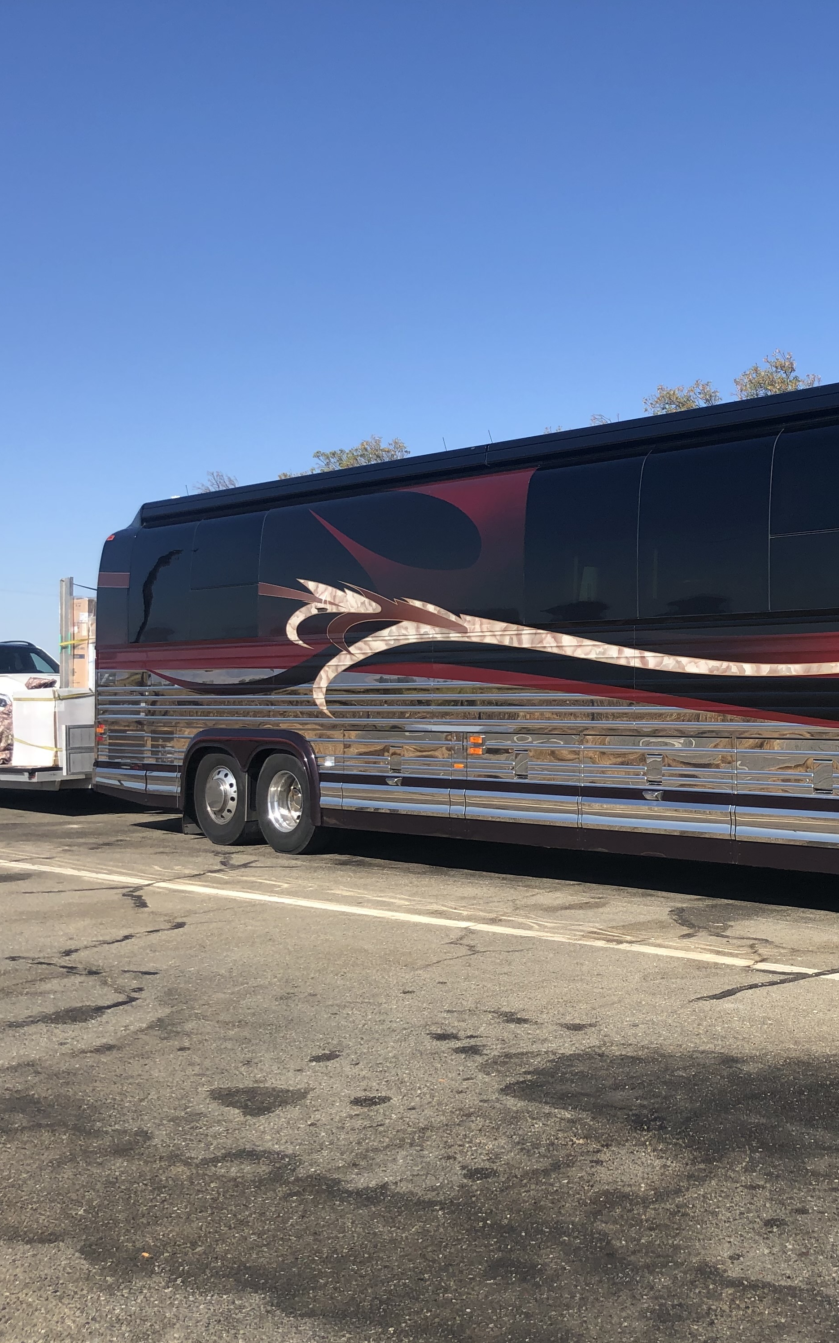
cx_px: 723
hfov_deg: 30.8
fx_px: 1463
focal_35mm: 40
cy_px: 671
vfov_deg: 49.3
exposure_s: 1/1656
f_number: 1.8
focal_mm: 3.99
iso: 20
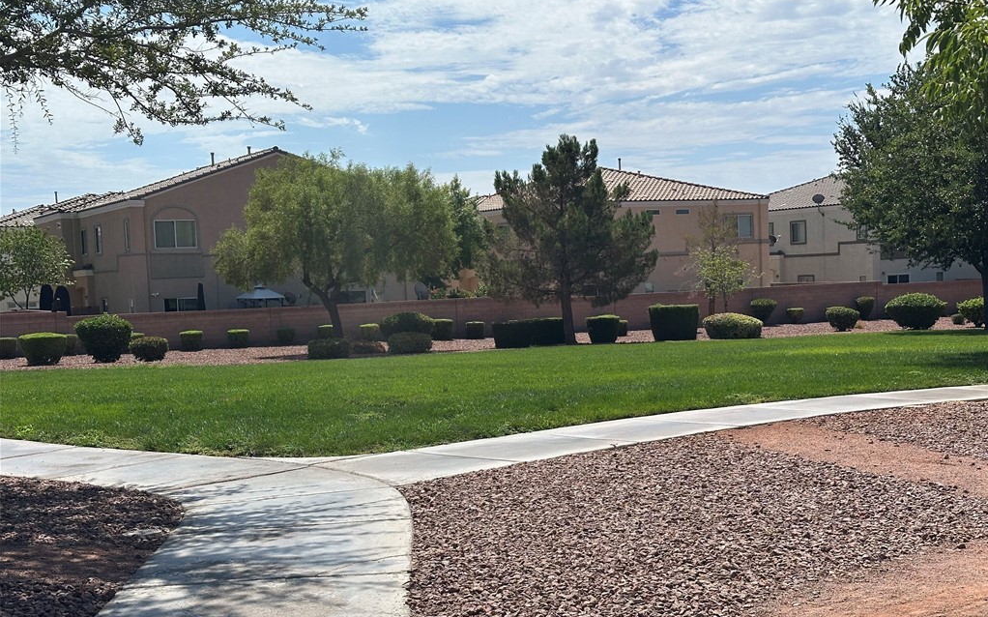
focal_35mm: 51
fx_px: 1373
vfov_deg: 25.3
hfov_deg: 39.6
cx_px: 494
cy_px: 354
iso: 64
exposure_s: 1/5882
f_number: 1.78
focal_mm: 6.86
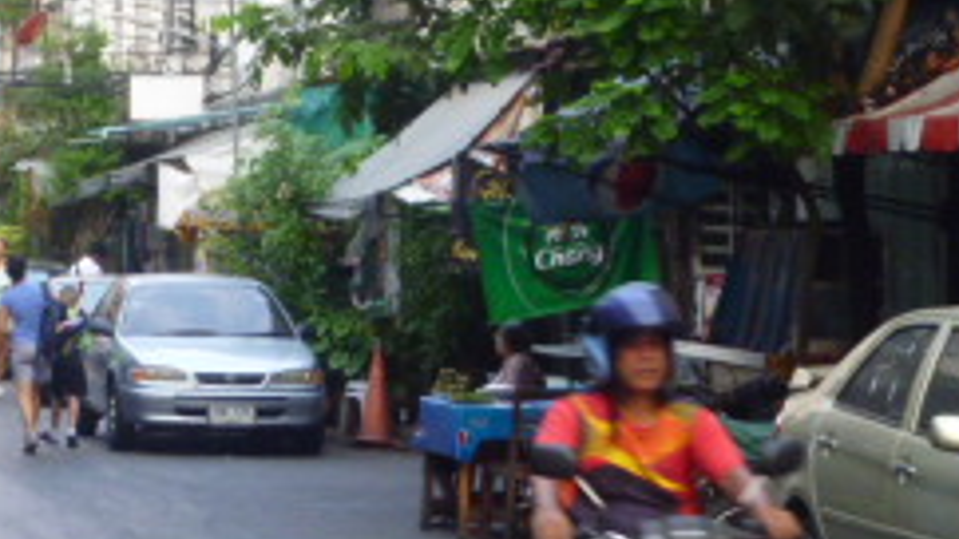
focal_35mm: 153
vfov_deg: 7.9
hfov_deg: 14.0
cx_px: 325
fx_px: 3890
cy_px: 20
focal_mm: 9.5
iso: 200
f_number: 4.2
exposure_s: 1/50
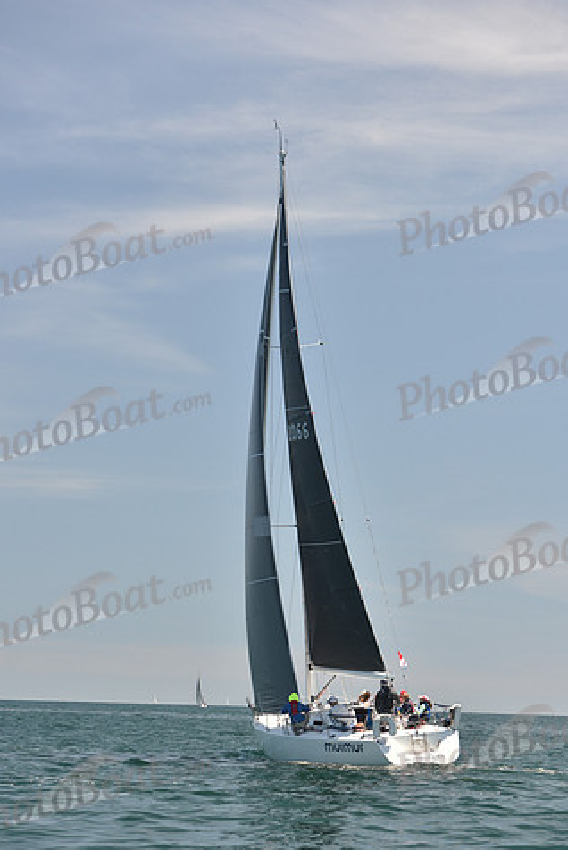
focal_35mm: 112
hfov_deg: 12.2
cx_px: 305
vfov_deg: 18.2
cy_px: 493
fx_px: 2647
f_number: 4.5
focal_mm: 92
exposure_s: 1/800
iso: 250
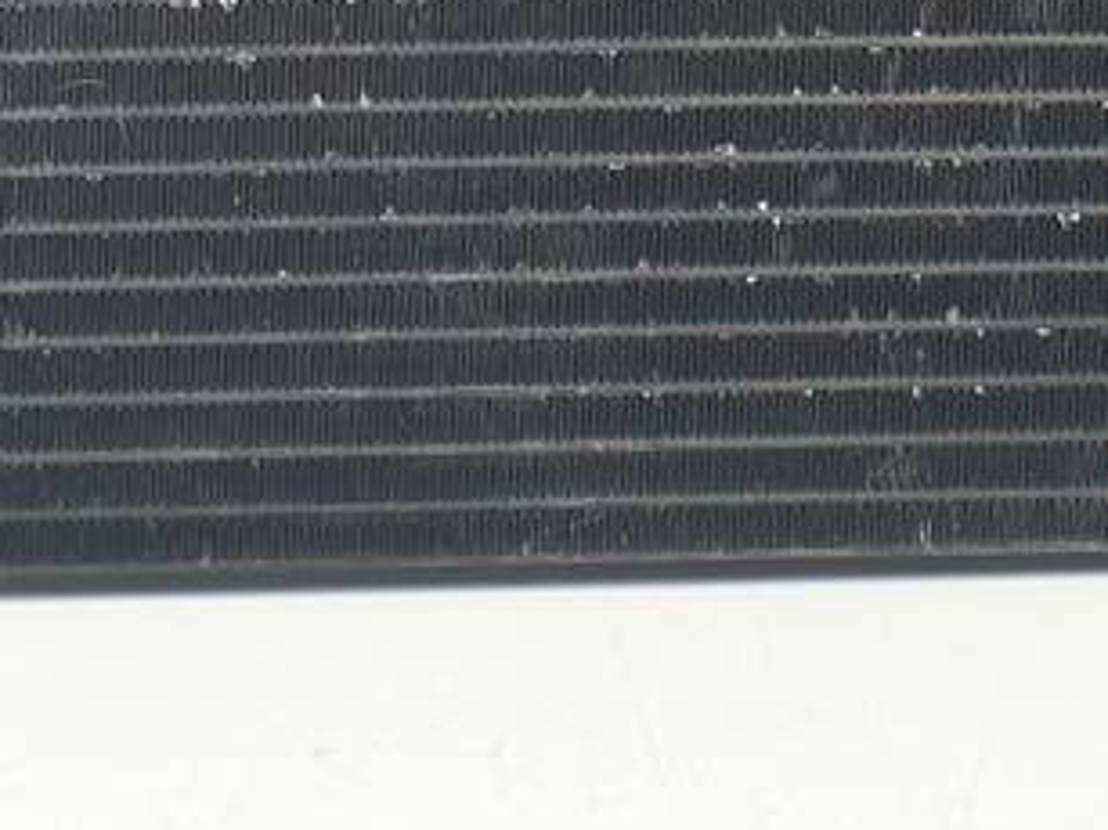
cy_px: -671
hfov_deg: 16.1
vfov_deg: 11.3
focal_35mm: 122
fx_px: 3903
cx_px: 689
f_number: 2.4
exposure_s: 1/166
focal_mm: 4.3
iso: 50
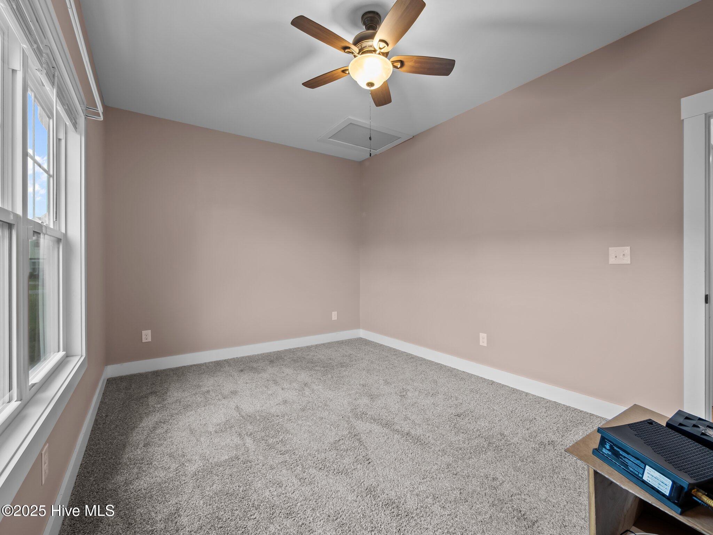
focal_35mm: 14
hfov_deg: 102.1
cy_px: 268
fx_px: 288
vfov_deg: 85.7
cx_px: 356
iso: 200
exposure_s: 1/2
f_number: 5.6
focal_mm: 7
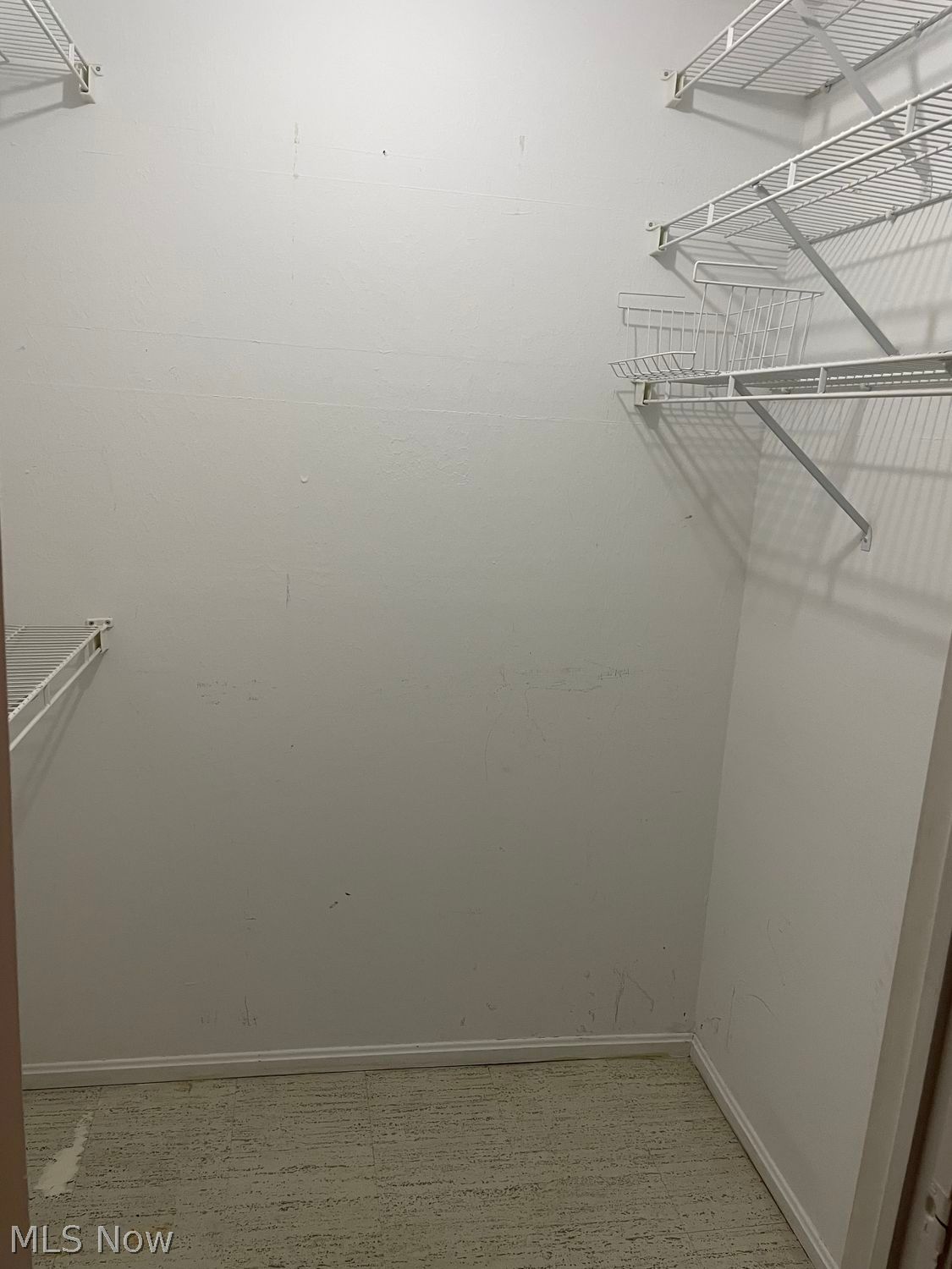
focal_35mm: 26
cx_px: 476
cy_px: 634
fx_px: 953
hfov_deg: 53.1
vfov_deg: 67.3
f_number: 1.6
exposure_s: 1/60
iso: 100
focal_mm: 4.2
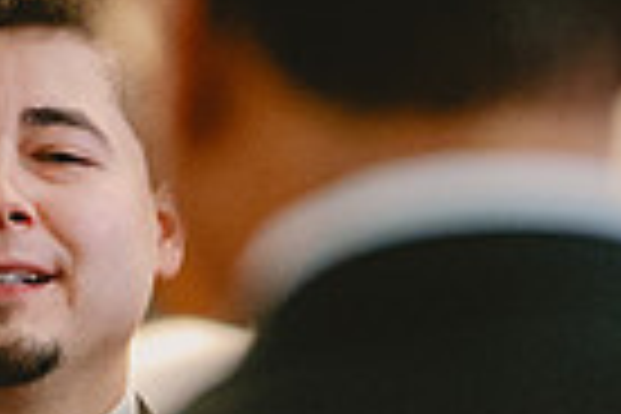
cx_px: -121
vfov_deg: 1.1
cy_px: 653
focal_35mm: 1301
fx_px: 22440
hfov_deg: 1.6
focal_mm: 179
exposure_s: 1/125
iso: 2500
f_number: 2.8
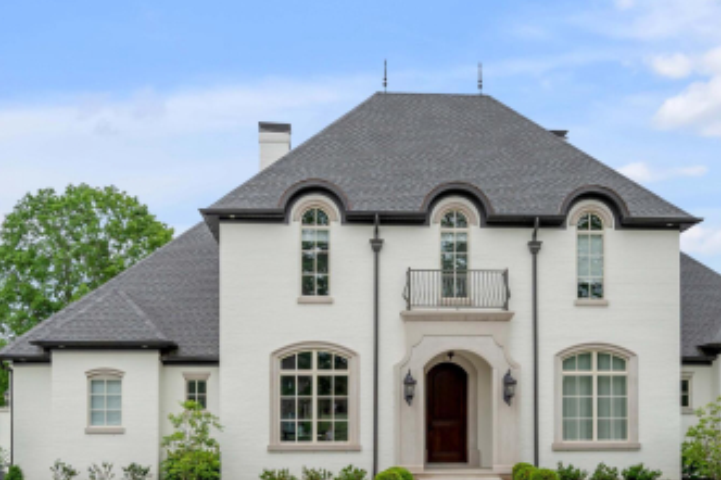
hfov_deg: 45.3
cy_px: 463
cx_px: 421
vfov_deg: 29.4
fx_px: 861
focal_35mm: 43
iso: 100
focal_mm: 19
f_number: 7.1
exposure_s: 1/100
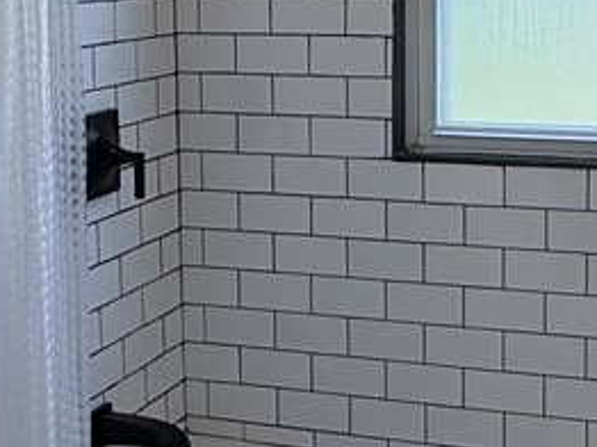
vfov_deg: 18.9
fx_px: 1327
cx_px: 374
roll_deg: +1.2
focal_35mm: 77
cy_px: 91
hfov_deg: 25.3
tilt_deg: -6.2
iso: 160
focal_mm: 2.22
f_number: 2.2
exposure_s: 1/120
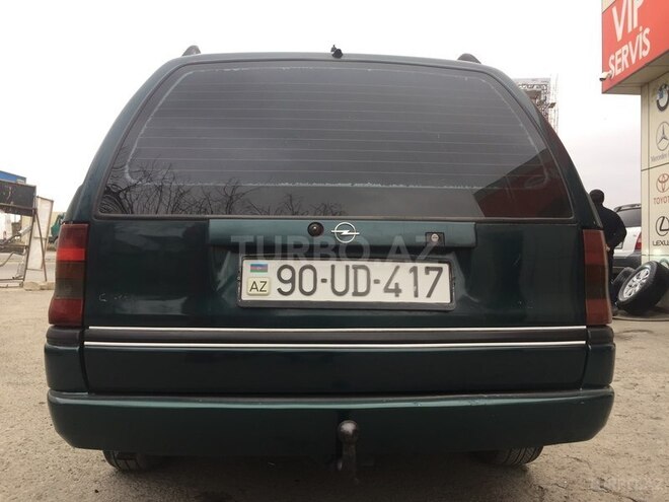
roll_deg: -0.9
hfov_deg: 61.7
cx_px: 334
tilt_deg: +0.8
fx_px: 560
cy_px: 251
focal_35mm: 29
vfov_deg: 48.2
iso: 40
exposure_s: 1/100
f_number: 2.2
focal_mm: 4.15
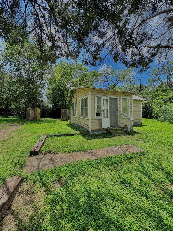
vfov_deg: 102.1
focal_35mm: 14
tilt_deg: -0.9
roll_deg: -1.3
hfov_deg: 85.7
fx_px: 93
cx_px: 86
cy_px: 116
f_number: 2.2
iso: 50
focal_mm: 2.22
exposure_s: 1/910
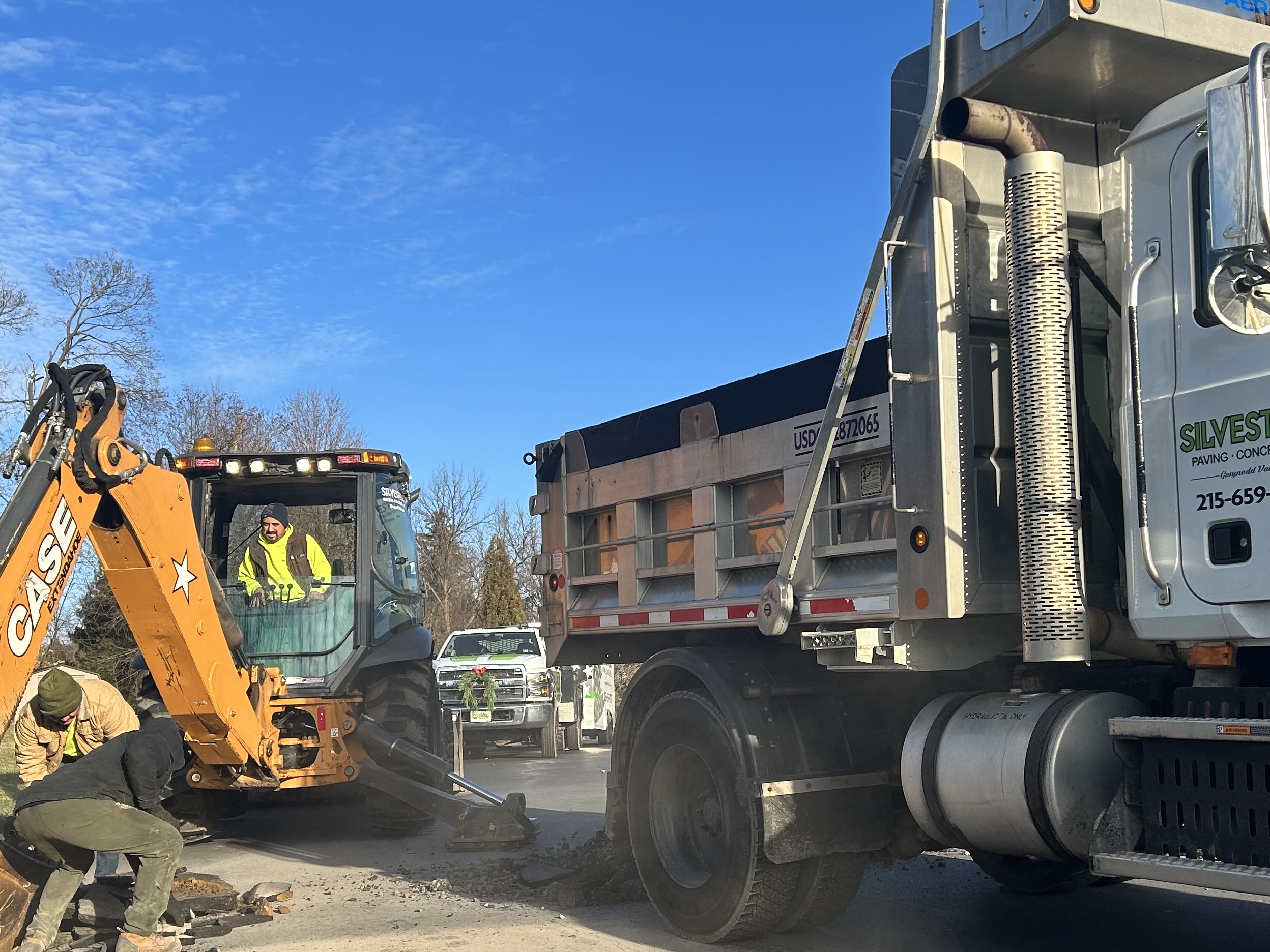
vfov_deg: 34.3
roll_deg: +2.4
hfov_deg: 44.8
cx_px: 659
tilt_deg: +7.6
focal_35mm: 42
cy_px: 548
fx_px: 1541
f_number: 1.5
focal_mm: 5.7
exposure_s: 1/2208
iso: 50
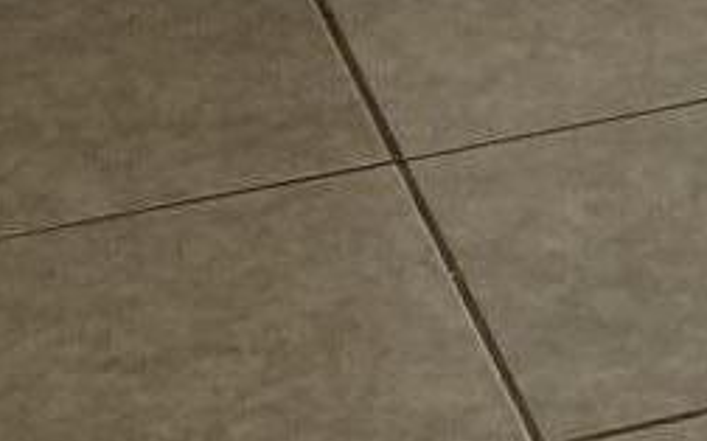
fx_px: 4216
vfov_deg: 5.7
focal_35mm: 219
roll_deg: -0.8
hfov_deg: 8.9
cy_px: -638
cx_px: 1512
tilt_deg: -13.7
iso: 80
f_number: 1.8
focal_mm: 4.25
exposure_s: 1/60
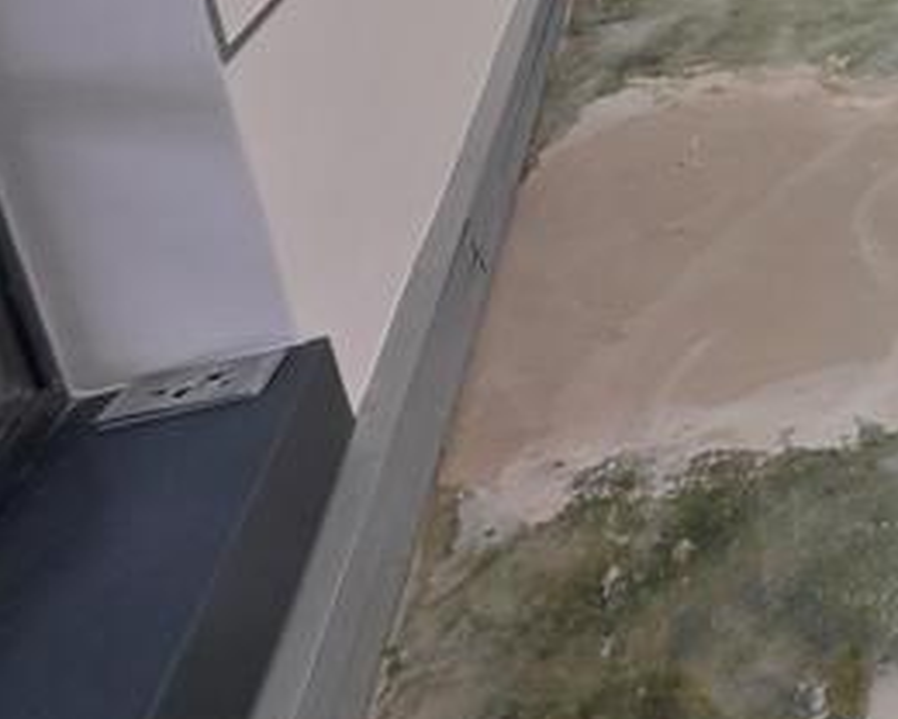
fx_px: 1037
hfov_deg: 28.3
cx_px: 1375
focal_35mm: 39
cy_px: -183
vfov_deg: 31.0
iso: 50
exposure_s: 1/100
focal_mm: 2.2
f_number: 1.9
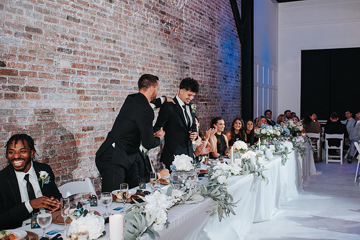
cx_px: 190
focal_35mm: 37
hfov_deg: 52.0
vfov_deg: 36.1
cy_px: 114
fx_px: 369
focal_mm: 35
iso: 1000
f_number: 2.8
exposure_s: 1/200
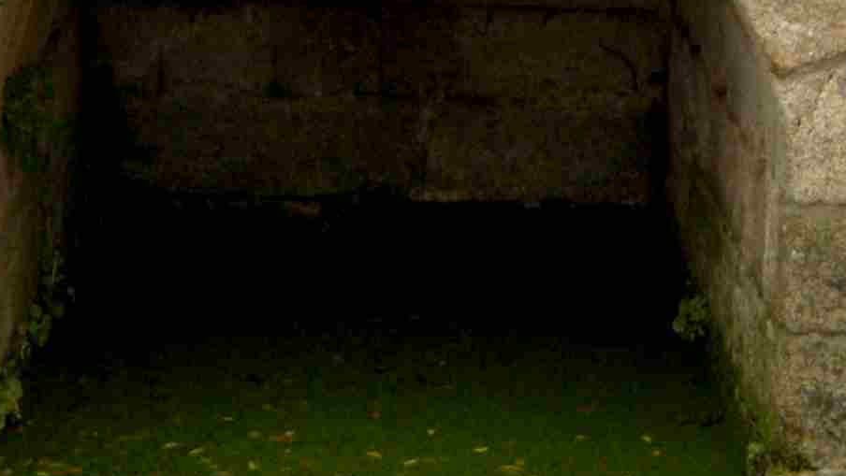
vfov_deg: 9.8
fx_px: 2737
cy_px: -67
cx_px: 427
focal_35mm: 122
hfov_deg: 17.6
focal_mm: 8
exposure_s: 1/197
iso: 160
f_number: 2.8
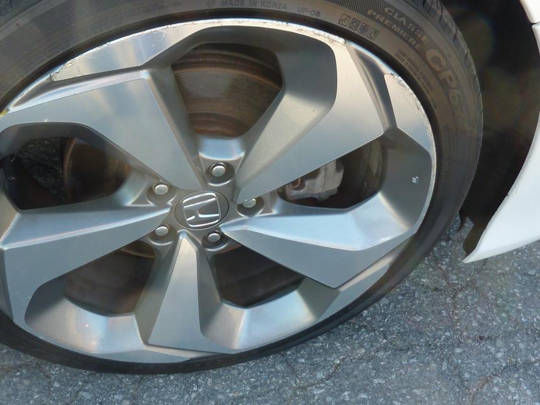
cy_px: 167
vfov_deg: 38.6
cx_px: 201
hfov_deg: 49.6
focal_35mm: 37
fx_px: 577
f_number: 3.3
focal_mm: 4.1
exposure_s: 1/60
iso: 80
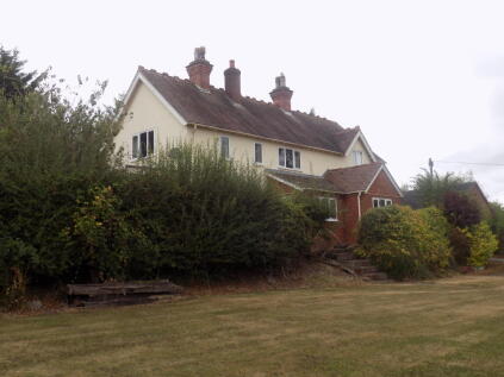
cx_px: 252
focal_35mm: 34
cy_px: 188
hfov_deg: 54.0
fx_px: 495
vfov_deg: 41.8
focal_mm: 6.1
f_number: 3.4
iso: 80
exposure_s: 1/200
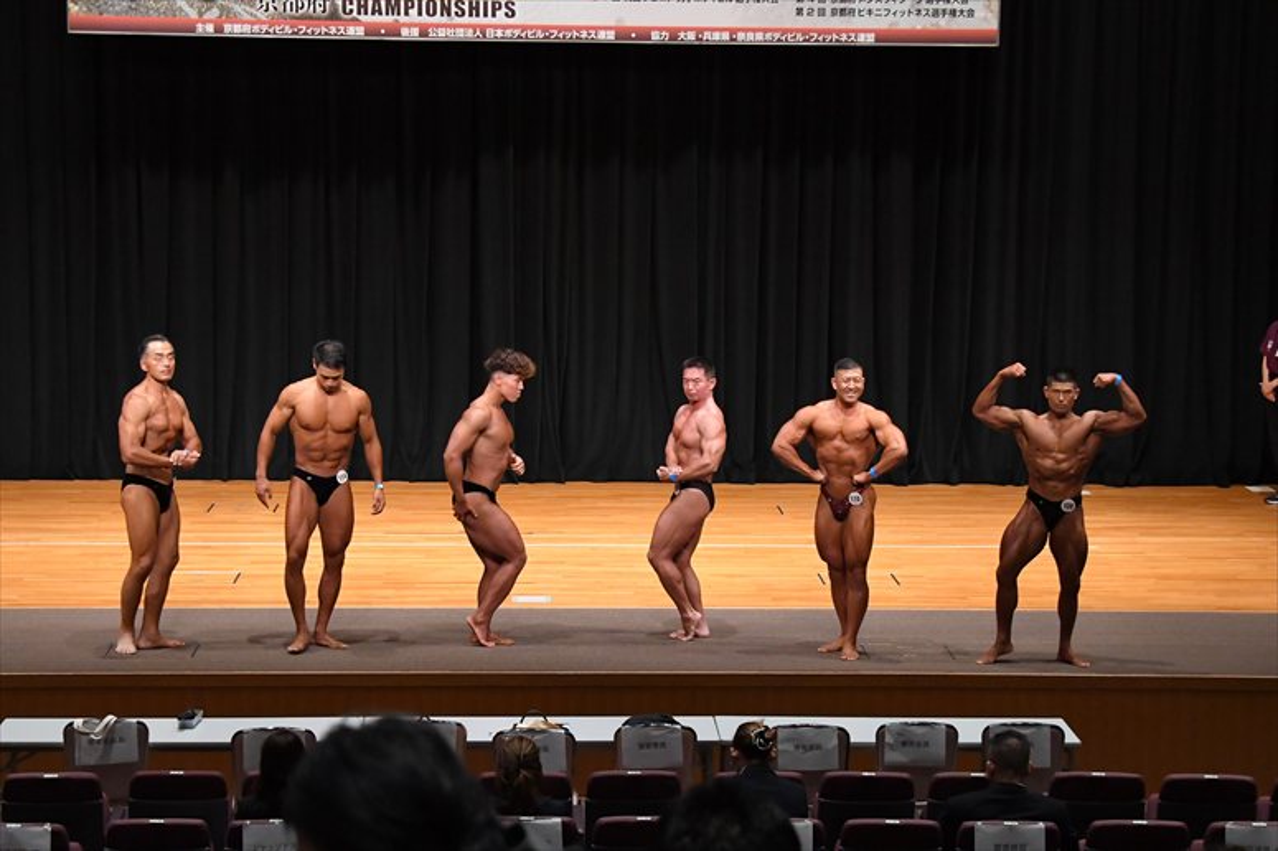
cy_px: 426
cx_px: 639
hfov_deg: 21.9
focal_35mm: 93
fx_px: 3300
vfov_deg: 14.7
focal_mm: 62
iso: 5000
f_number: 5.6
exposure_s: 1/400
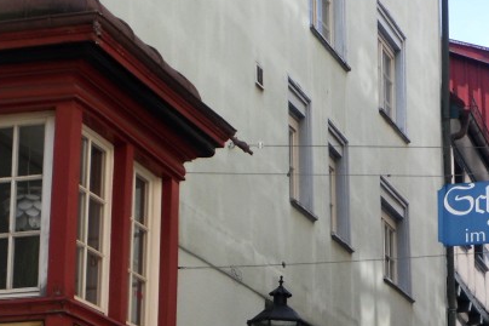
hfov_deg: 16.5
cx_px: 332
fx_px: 1684
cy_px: 428
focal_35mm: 124
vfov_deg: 10.8
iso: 80
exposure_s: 1/291
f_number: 4.5
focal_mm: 8.46
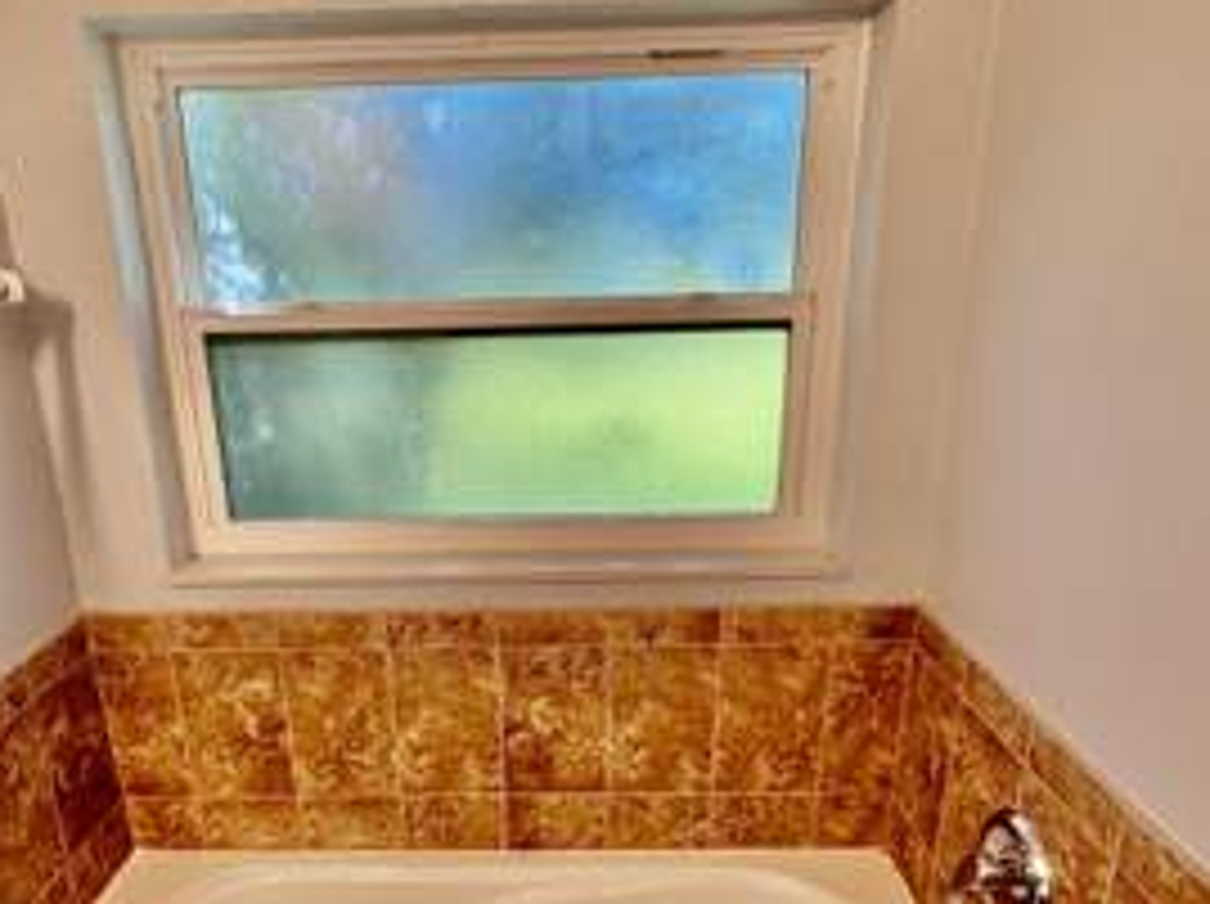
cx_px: 531
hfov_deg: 69.2
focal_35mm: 25
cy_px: 569
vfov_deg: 54.1
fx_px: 873
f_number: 2.2
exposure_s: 1/120
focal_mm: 2.22
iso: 125
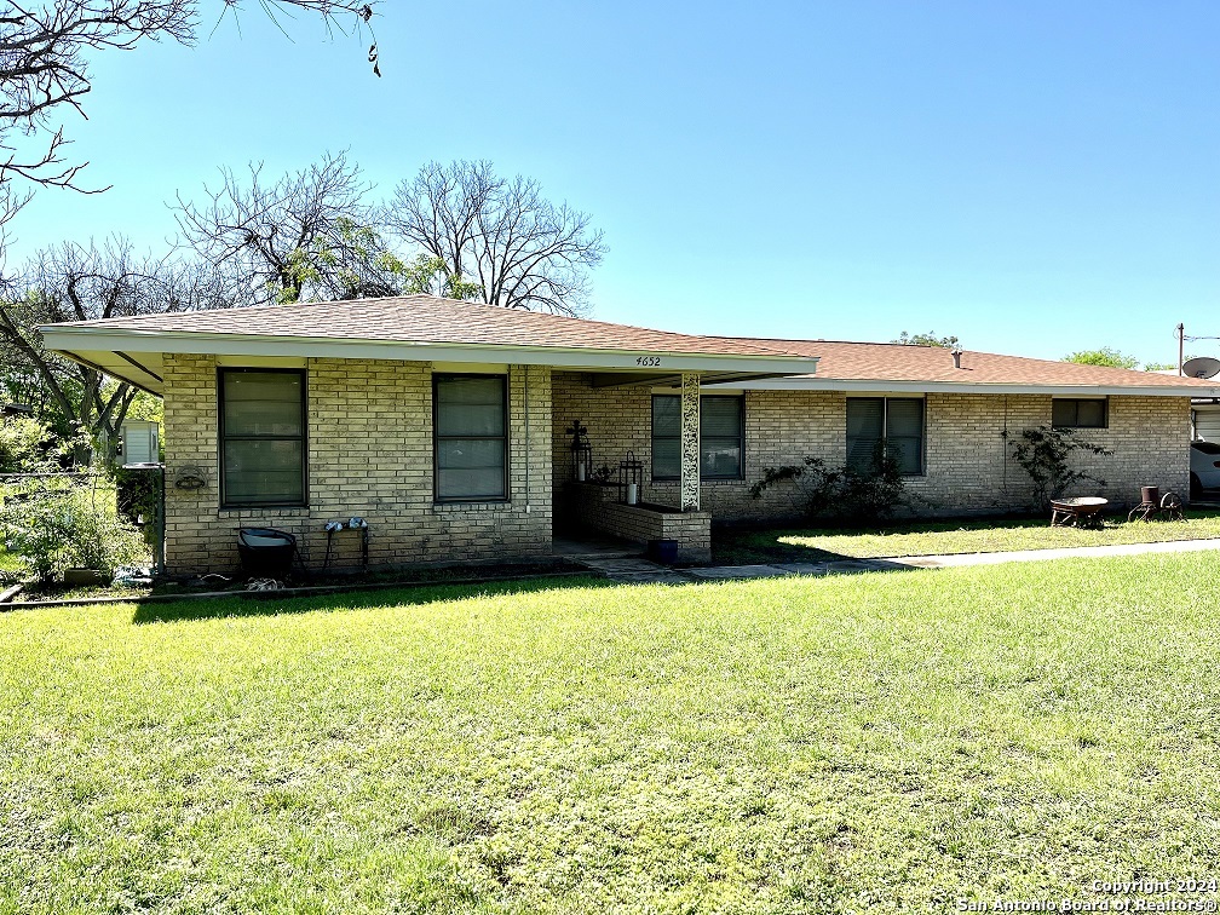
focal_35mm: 26
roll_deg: +0.0
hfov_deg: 67.3
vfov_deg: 53.1
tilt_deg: -2.3
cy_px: 458
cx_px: 610
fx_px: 916
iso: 50
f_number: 1.6
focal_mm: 5.1
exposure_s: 1/2967
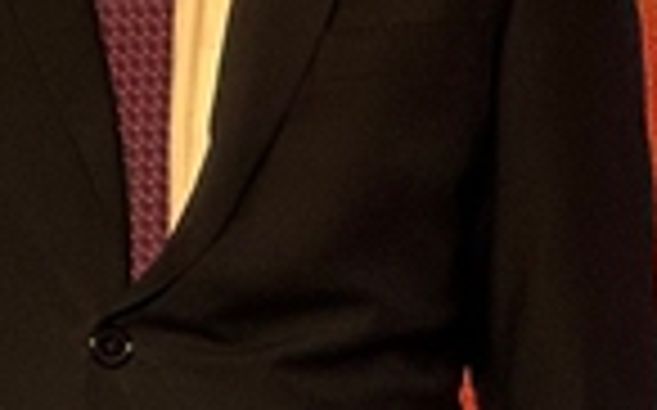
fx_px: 12488
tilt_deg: +3.9
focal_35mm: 698
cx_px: -770
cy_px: -50
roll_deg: -0.2
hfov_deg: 3.0
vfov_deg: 1.9
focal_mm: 15.66
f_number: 2.8
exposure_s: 1/120
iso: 125
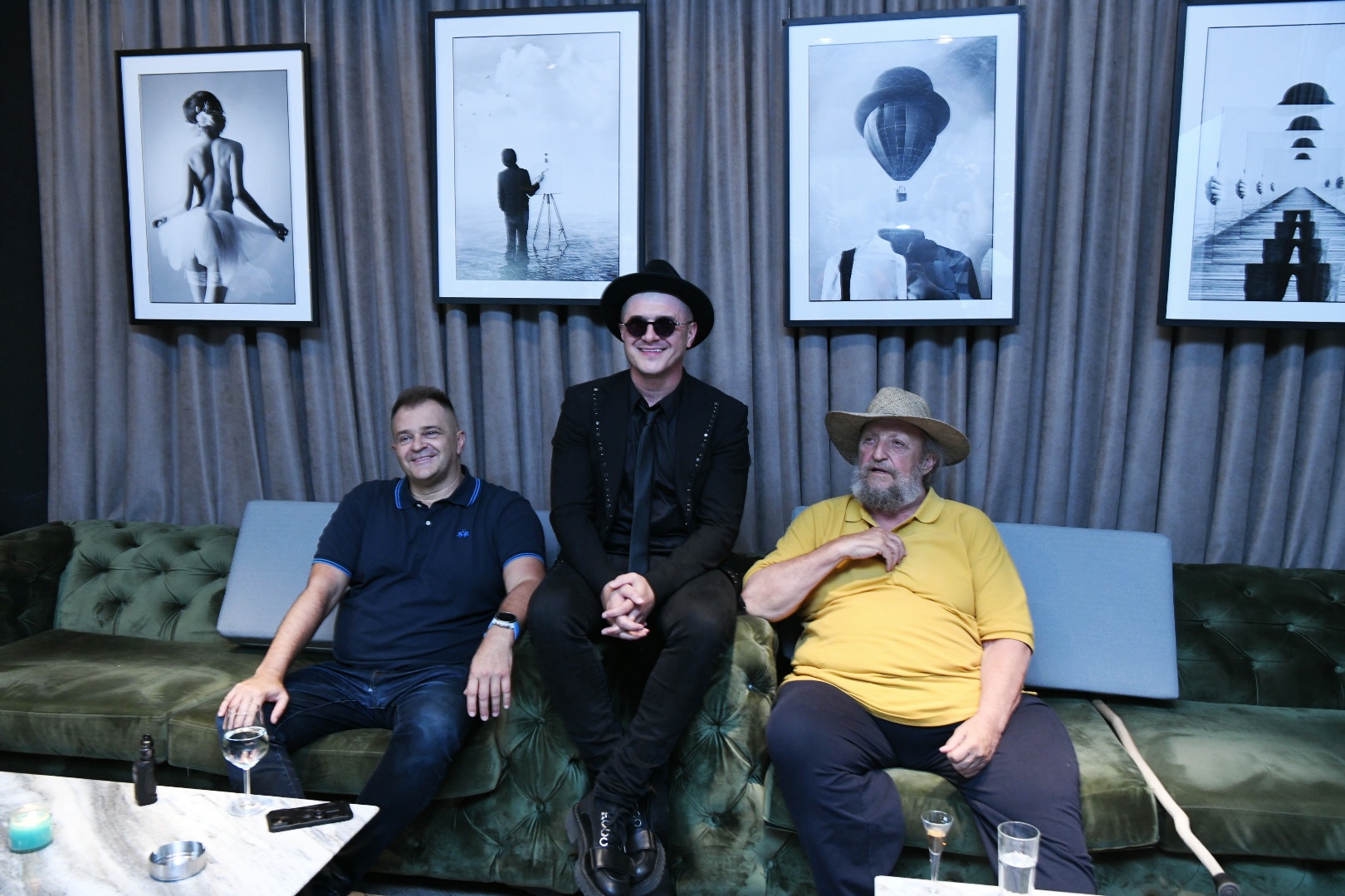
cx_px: 672
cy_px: 448
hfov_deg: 58.7
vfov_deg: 41.1
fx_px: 1195
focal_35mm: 32
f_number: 5.6
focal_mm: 32
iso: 2500
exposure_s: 1/80
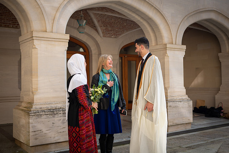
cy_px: 71
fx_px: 272
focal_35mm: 43
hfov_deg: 45.7
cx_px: 122
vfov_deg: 31.4
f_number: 2.8
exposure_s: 1/1250
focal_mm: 40
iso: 100
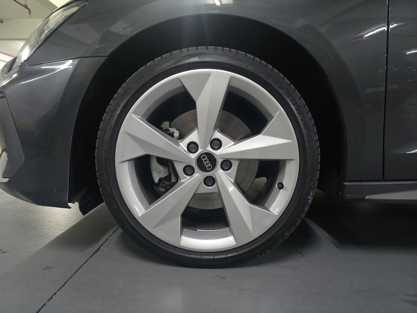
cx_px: 208
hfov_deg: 73.9
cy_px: 156
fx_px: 277
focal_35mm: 23
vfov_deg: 58.9
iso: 1600
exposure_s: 1/40
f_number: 1.7
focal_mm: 6.3
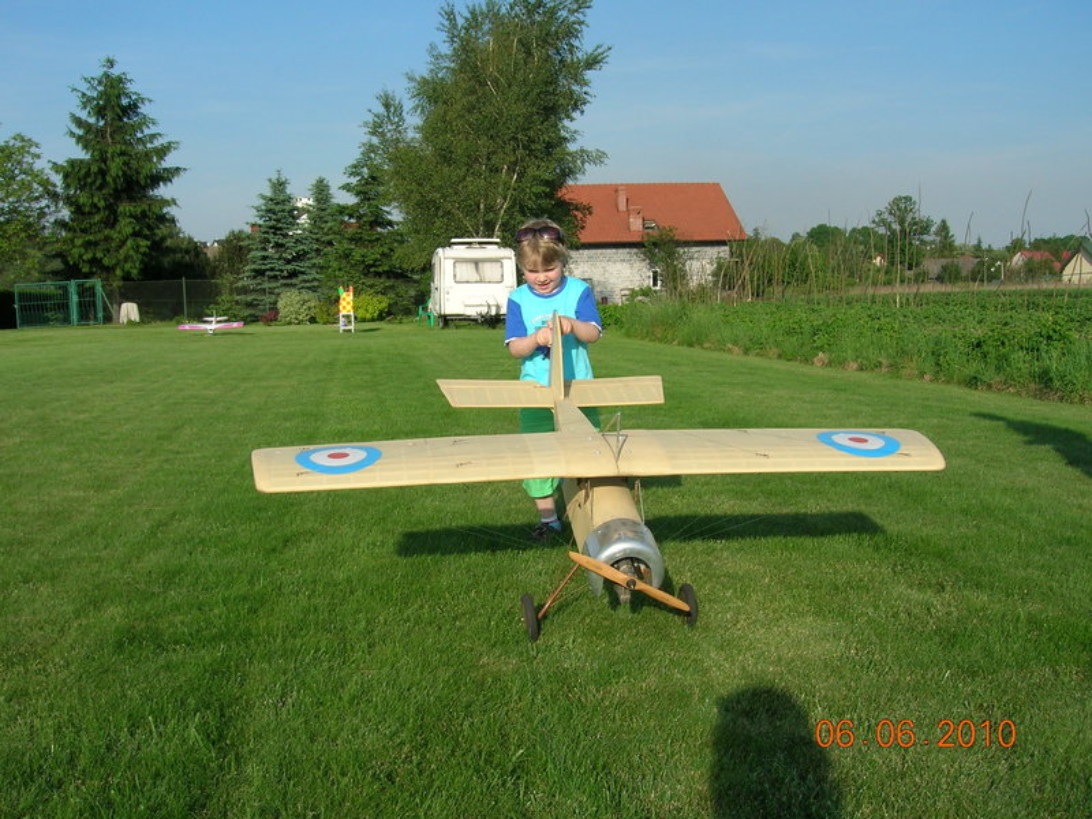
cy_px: 410
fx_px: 1136
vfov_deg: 39.7
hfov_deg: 51.4
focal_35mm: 36
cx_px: 546
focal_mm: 6
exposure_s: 1/346
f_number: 4.9
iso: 50
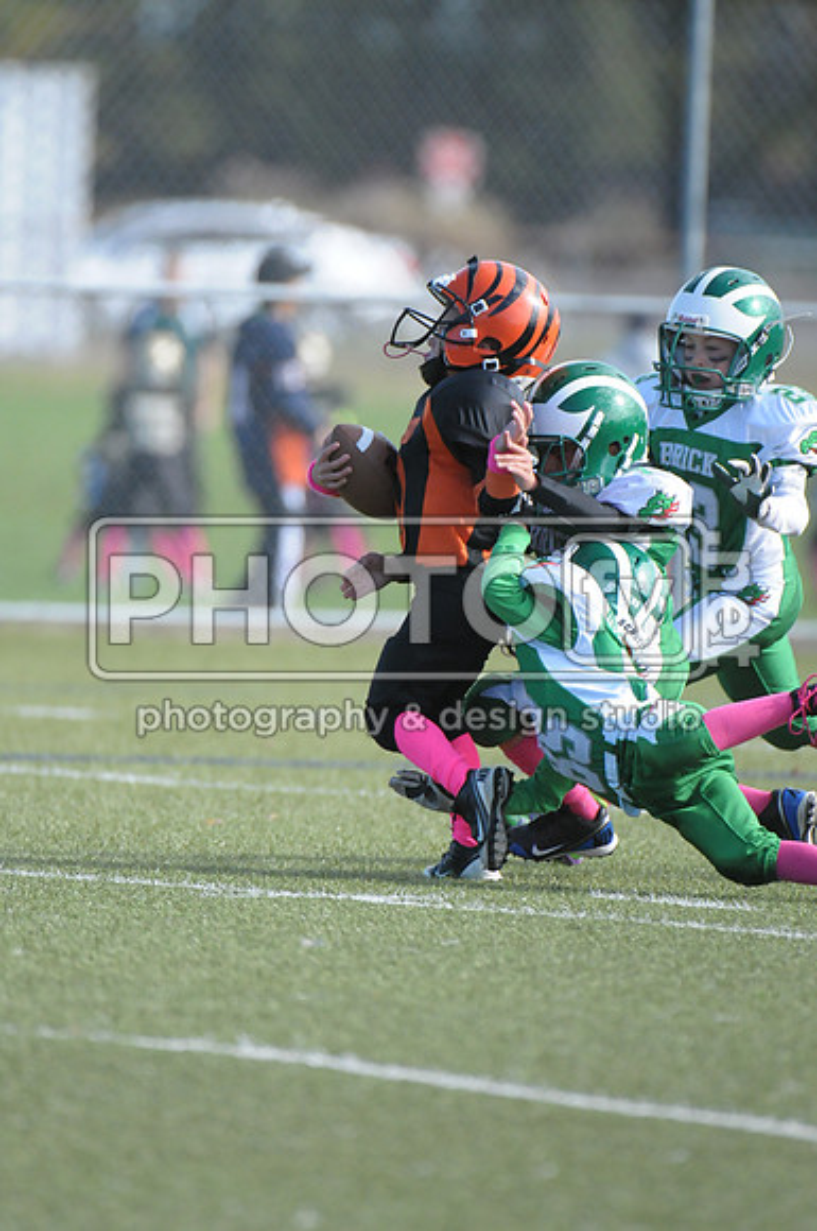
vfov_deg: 3.4
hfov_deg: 2.3
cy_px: 616
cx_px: 408
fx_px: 20485
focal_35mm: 600
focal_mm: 400
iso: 1600
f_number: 4
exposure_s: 1/4000
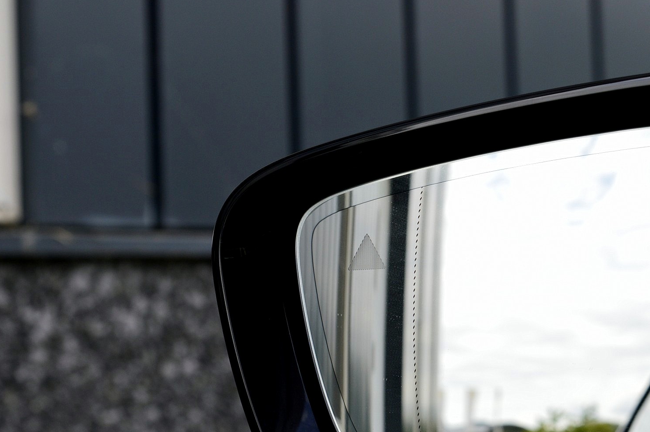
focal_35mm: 91
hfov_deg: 22.5
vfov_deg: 15.1
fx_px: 1633
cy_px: 228
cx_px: 320
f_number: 10
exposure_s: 1/320
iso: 400
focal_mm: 55
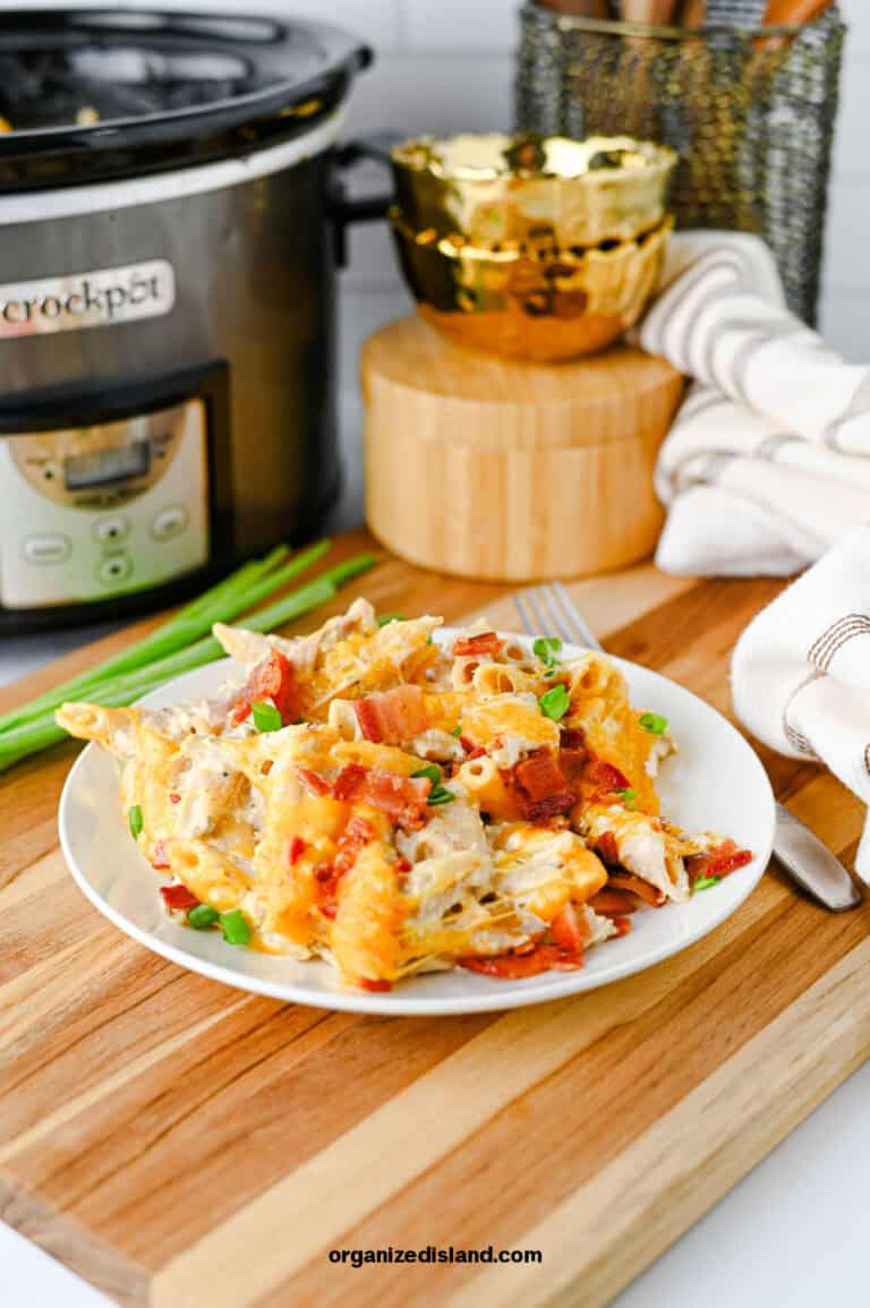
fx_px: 1816
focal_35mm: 50
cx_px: 435
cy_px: 654
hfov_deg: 26.9
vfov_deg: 39.6
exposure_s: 1/80
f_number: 4.5
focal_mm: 50
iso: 280
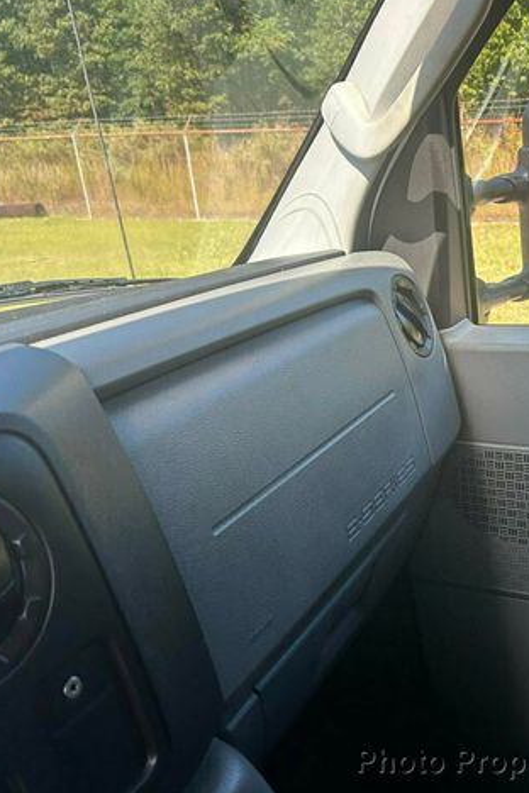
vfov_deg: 51.9
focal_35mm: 37
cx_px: 470
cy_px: 390
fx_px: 815
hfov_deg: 34.1
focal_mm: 5.7
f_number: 1.5
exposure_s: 1/497
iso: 50
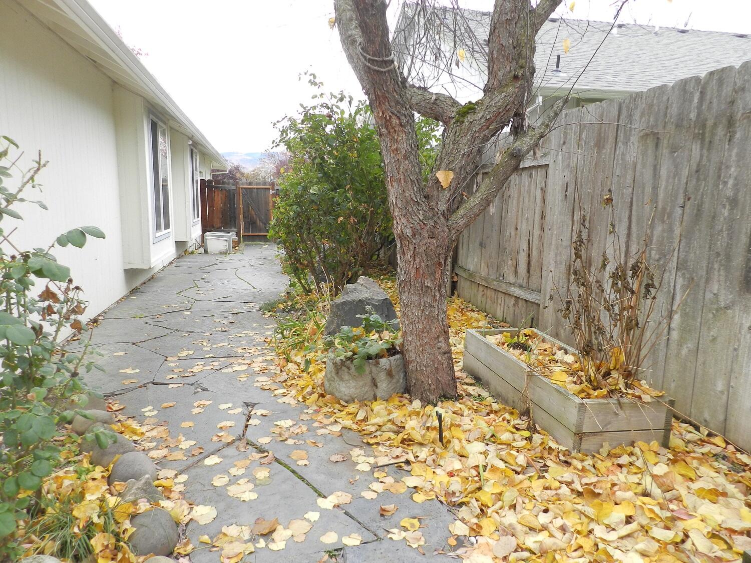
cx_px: 376
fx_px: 499
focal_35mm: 23
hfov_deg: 73.9
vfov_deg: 58.9
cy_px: 282
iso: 160
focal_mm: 4
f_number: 3.4
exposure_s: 1/250
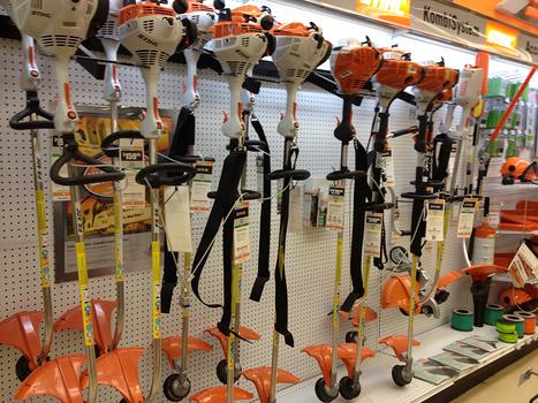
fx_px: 544
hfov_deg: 52.6
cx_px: 269
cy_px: 202
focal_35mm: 35
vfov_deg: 40.7
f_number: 2.4
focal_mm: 4.28
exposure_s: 1/24
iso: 64
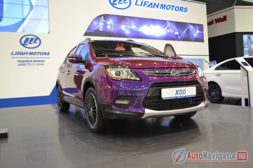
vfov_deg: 43.6
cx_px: 126
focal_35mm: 30
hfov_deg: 61.9
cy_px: 84
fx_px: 211
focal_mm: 20
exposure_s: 1/60
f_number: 3.8
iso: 560
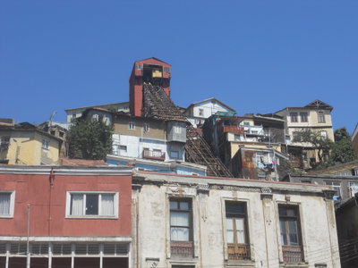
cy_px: 134
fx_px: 672
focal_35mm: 65
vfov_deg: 22.6
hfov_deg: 29.8
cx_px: 179
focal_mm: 11.7
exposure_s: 1/500
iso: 80
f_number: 5.3
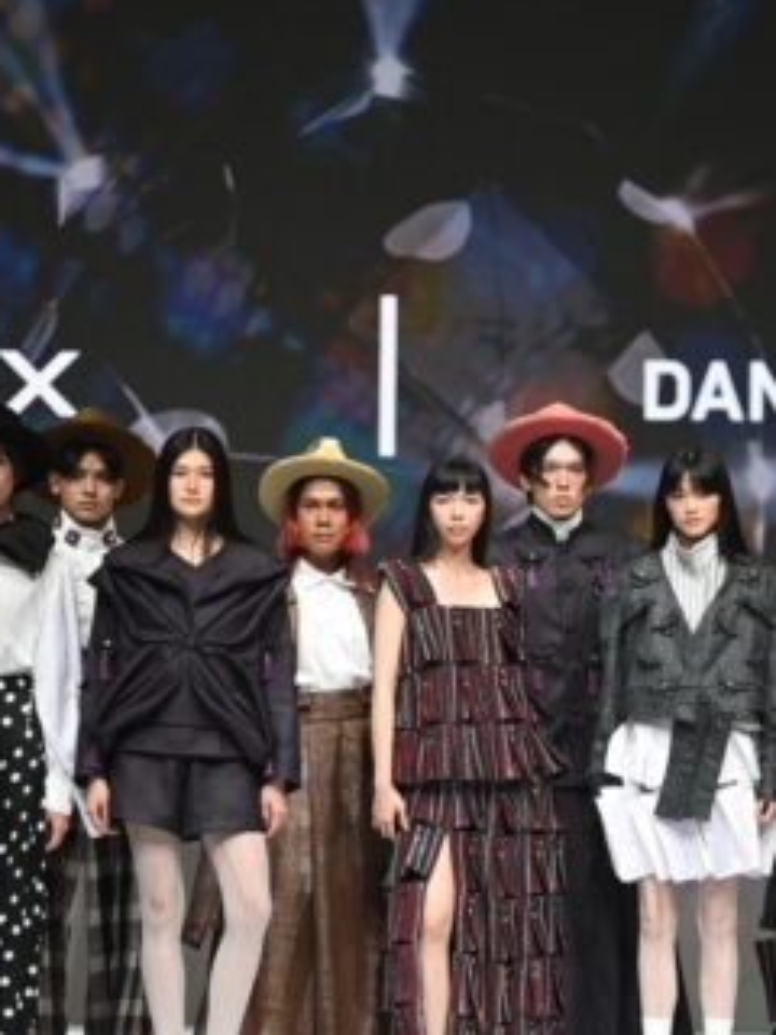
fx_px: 7233
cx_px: 427
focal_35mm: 242
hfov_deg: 6.1
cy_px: 606
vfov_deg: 8.2
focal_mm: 105
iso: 1250
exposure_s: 1/1250
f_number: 2.8
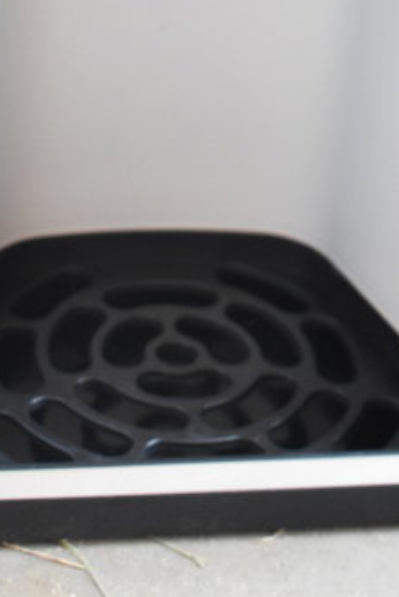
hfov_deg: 10.5
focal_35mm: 131
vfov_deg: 14.9
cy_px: -204
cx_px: 278
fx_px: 2173
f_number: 4.5
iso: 2000
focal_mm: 32
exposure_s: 1/50
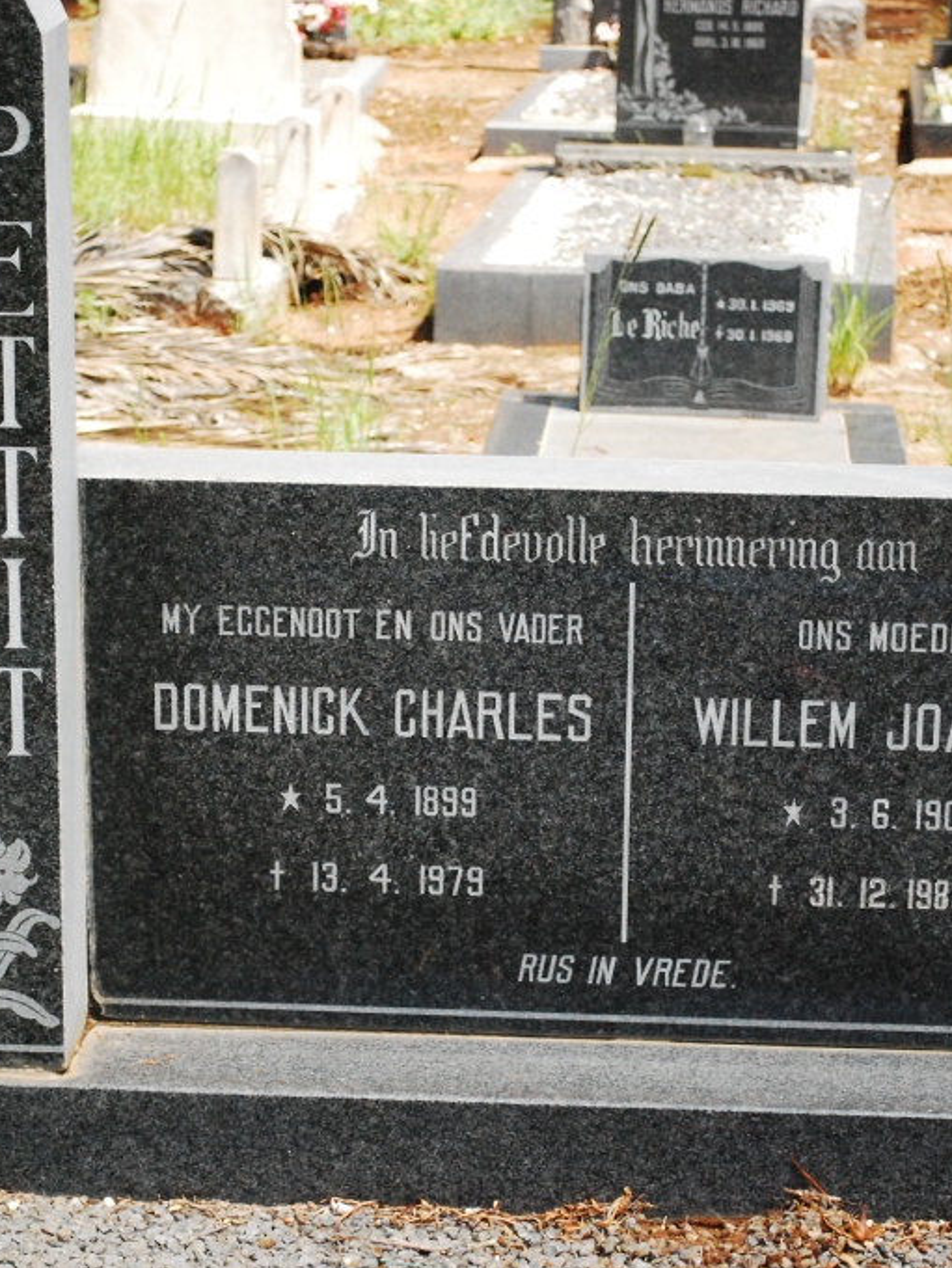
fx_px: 3582
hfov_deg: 15.1
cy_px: 634
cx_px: 374
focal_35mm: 98
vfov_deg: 20.1
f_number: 5.3
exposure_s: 1/2000
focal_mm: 45
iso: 1600
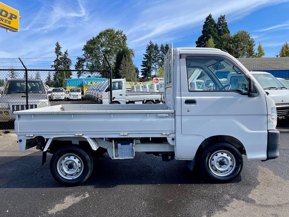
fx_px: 209
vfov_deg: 54.9
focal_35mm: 25
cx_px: 144
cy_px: 108
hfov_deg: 69.4
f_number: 1.6
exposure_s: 1/2083
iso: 32
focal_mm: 5.1
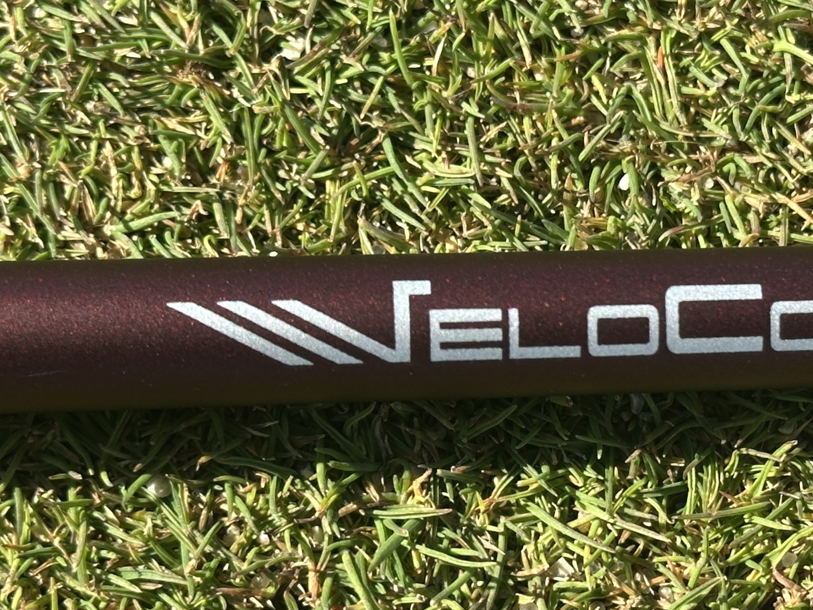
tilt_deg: -72.1
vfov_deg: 12.3
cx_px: 578
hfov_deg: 16.4
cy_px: 367
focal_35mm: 120
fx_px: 2819
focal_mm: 6.86
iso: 64
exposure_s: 1/1916
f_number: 1.78
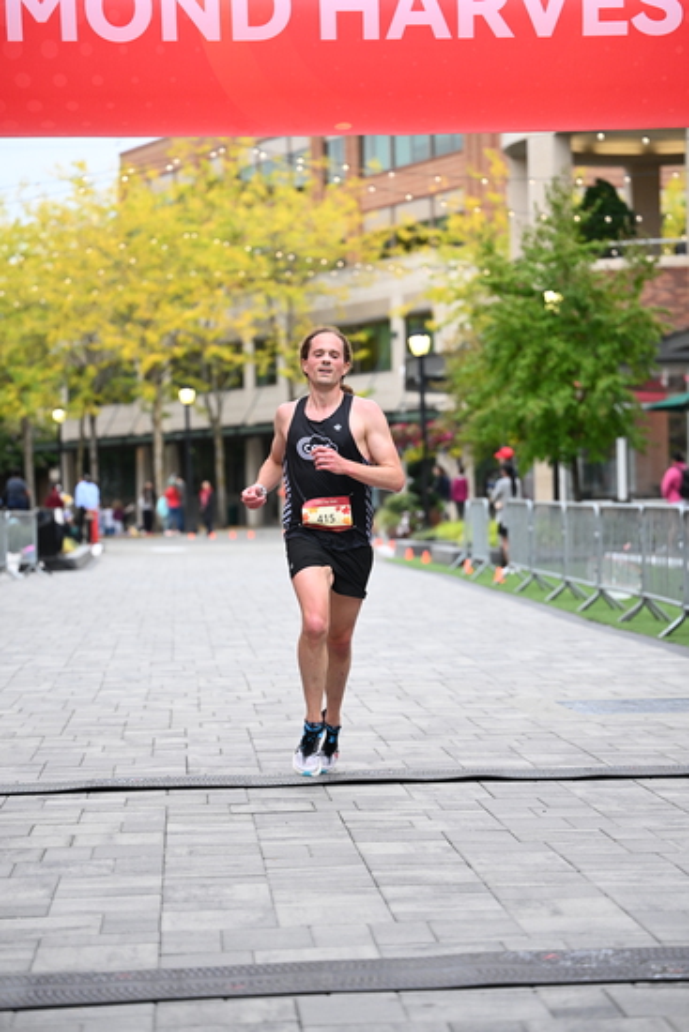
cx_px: 344
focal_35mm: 87
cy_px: 516
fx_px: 2496
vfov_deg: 23.4
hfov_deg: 15.7
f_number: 2.8
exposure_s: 1/1250
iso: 1600
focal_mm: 87
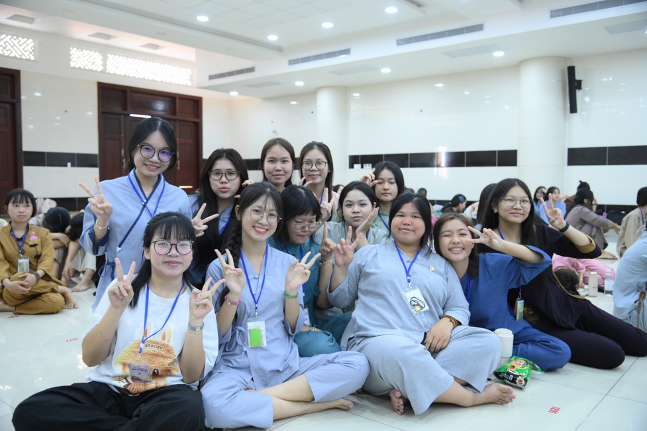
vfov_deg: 42.3
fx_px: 557
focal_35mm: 31
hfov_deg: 60.3
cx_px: 324
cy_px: 216
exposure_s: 1/100
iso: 3200
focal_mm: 31
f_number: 4
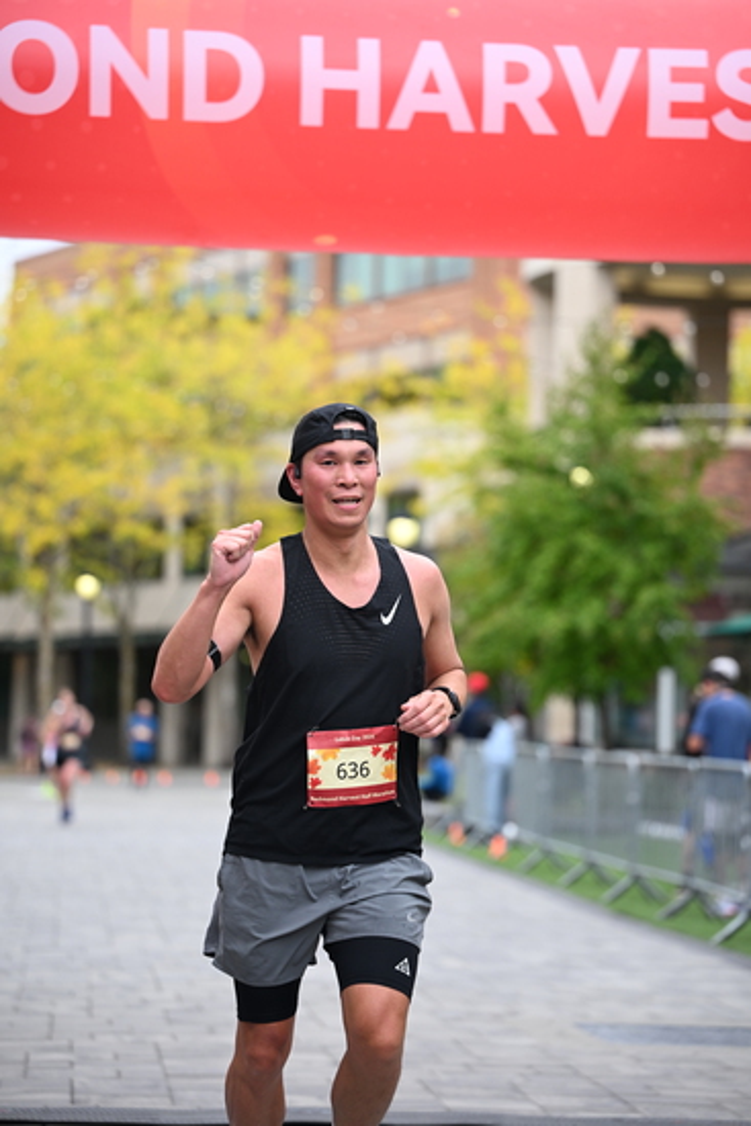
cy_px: 563
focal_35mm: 105
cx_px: 376
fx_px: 3283
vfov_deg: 19.5
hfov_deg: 13.0
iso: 640
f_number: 2.8
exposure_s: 1/2000
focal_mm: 105
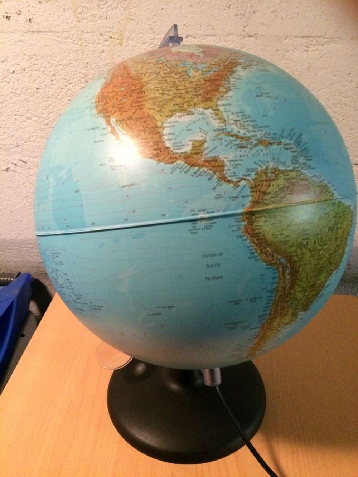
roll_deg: -0.6
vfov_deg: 61.7
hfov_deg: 48.2
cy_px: 238
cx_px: 179
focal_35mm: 29
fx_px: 400
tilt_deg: -24.2
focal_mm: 4.15
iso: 500
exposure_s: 1/17
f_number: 2.2
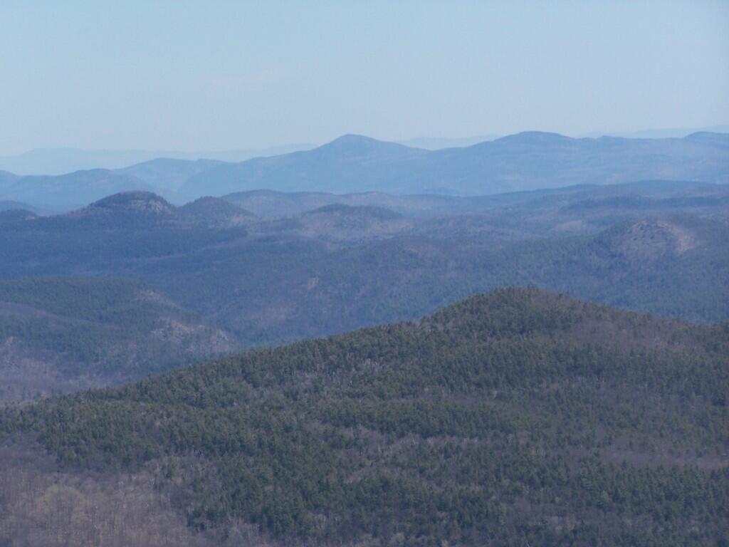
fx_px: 3980
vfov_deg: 7.9
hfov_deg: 10.5
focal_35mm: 189
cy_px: 274
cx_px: 364
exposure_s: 1/640
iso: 80
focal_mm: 31.3
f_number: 4.5
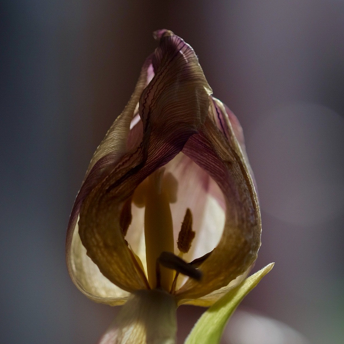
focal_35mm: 115
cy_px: 235
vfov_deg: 15.1
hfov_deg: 15.2
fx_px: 1293
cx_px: 172
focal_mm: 60
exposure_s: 1/180
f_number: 2.8
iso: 200
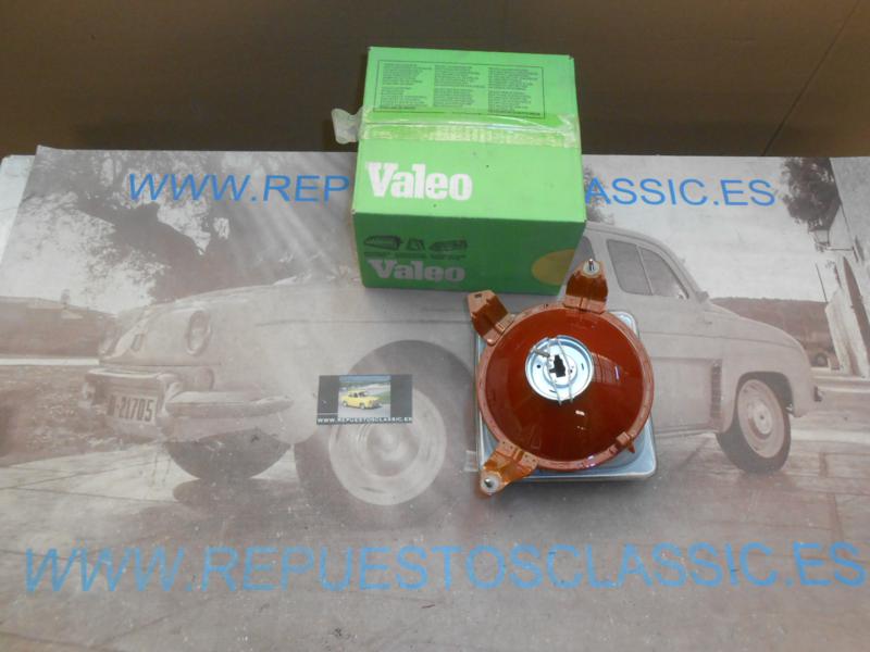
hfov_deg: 67.3
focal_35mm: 26
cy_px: 326
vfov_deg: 53.1
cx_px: 435
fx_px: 653
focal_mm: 4.6
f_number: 3.5
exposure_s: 1/30
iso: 250
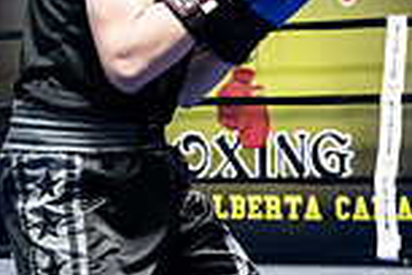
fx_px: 1385
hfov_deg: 15.9
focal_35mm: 121
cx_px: 563
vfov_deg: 11.3
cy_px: 109
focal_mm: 32
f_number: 2.8
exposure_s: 1/1000
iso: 8000
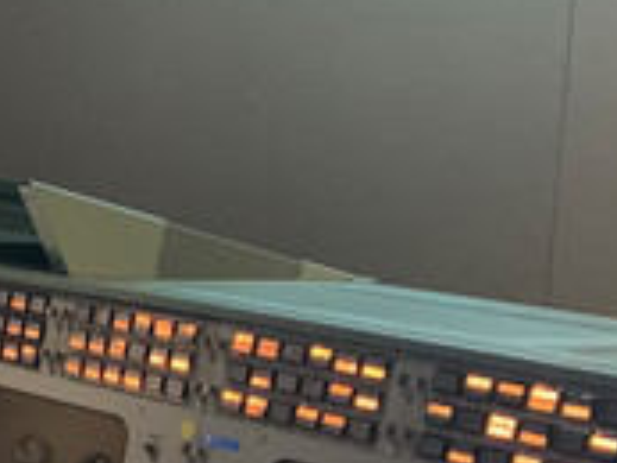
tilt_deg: -25.3
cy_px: 748
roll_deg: +4.6
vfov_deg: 14.2
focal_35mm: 96
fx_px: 1712
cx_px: -75
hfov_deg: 19.5
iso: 640
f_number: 1.8
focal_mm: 4.25
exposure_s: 1/30
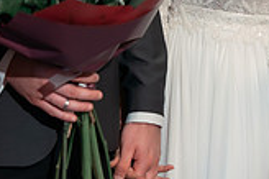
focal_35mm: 324
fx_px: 2419
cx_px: 357
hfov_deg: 6.3
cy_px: -91
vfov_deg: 4.2
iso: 1600
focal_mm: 85
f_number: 2.2
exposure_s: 1/200
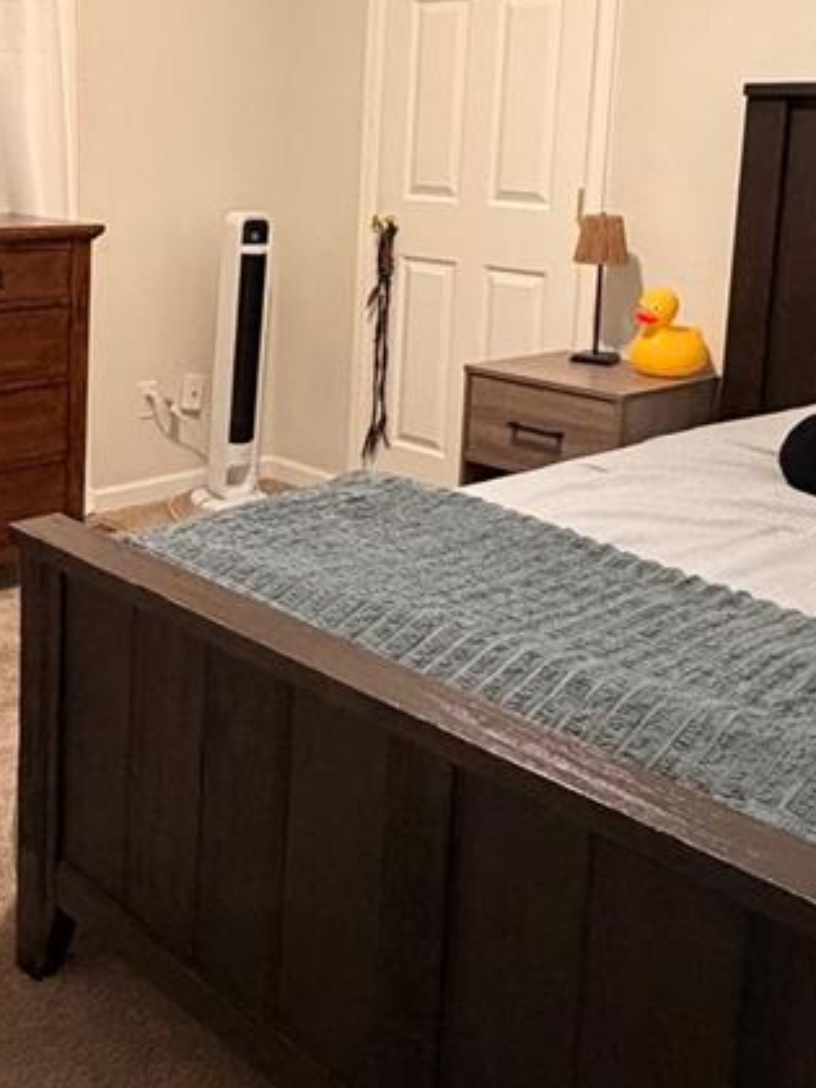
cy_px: 319
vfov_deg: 45.7
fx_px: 1257
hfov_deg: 35.5
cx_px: 259
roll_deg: -1.5
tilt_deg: -7.9
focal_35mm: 40
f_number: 2.2
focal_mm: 2.22
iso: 500
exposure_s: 1/60
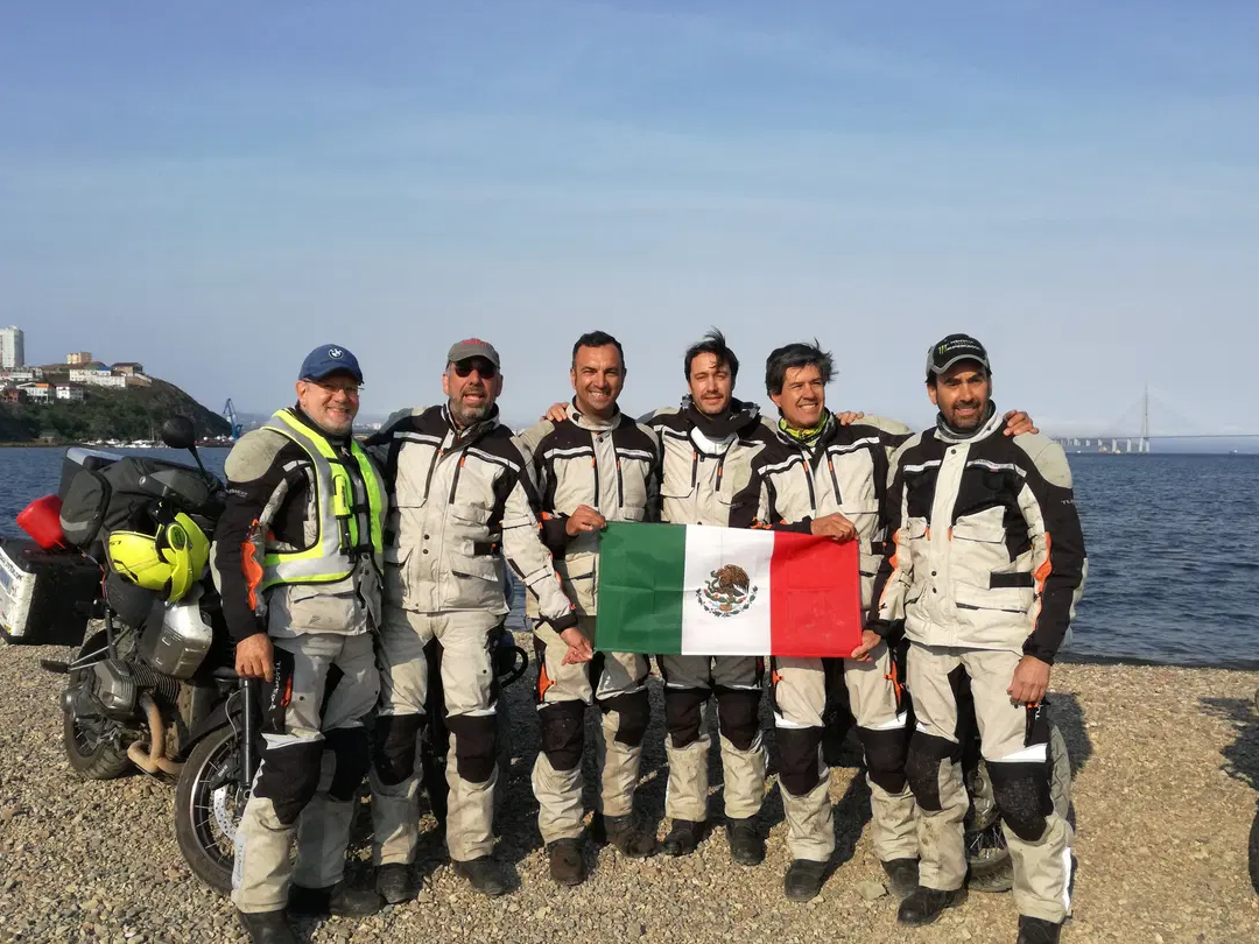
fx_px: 1091
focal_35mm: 30
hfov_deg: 60.0
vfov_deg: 46.7
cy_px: 514
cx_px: 641
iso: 50
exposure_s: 1/1263
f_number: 2
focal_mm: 3.79
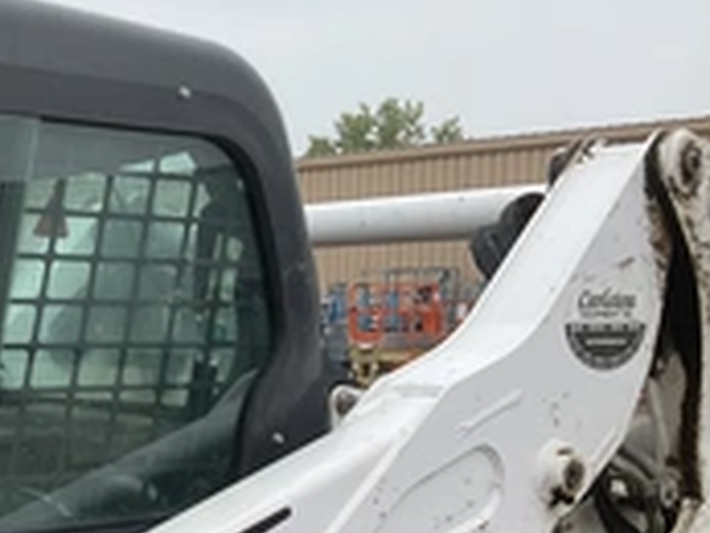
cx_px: -37
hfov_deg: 27.0
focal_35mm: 67
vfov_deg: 21.8
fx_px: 1375
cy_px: 381
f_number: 1.8
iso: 25
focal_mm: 3
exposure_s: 1/428
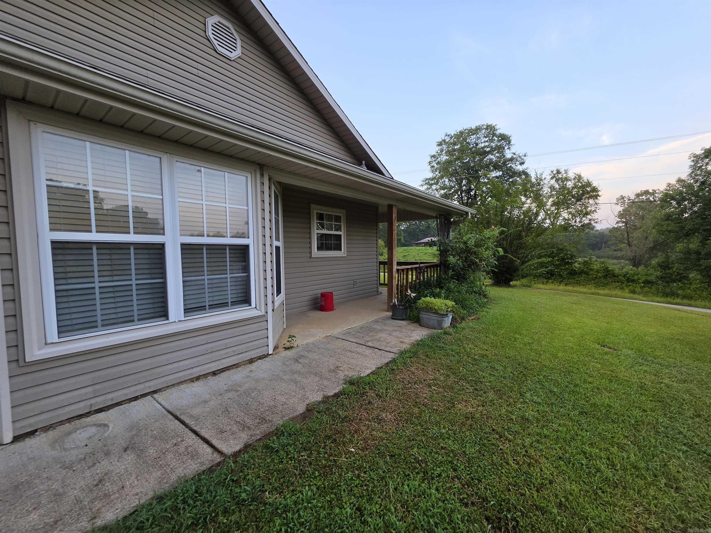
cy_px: 266
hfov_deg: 106.2
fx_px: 267
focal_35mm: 13
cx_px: 356
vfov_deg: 89.9
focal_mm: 2.2
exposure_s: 1/120
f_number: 1.9
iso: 50
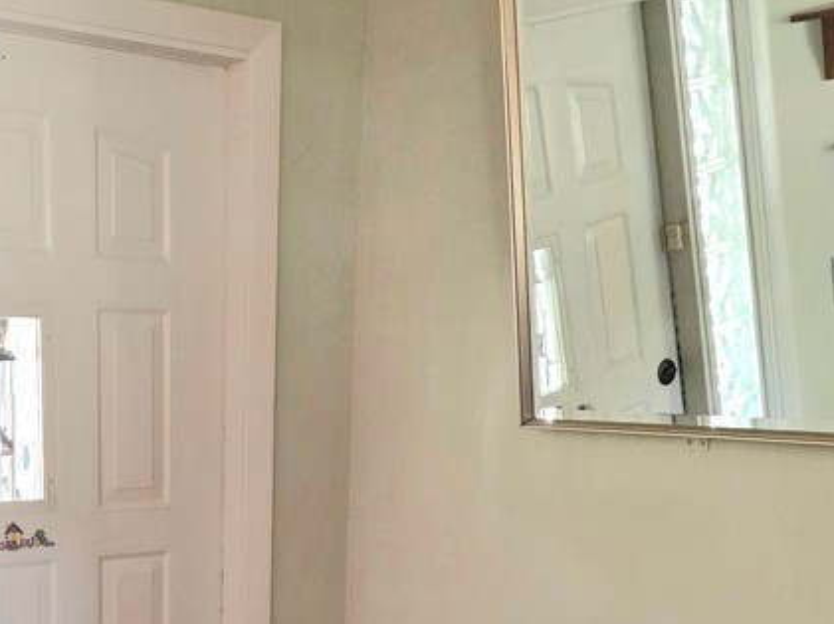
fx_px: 1348
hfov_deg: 33.8
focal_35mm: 56
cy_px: 569
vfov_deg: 25.2
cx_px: 234
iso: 640
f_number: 1.7
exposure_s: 1/120
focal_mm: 6.25
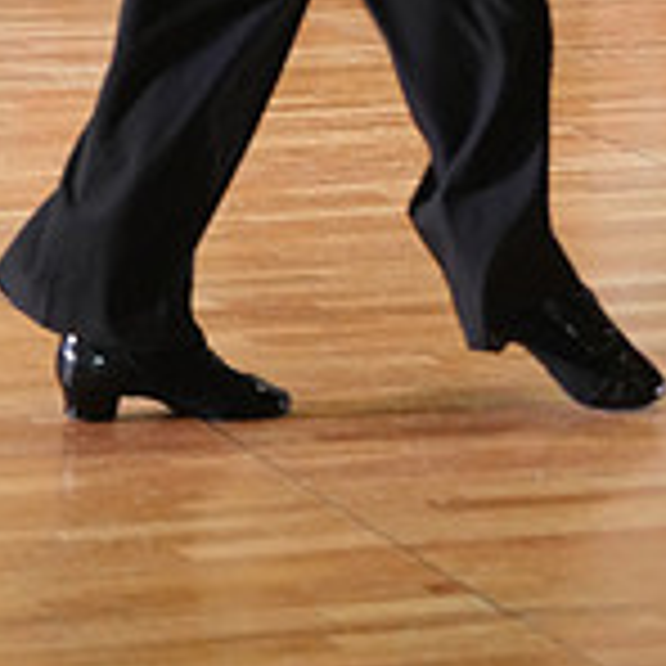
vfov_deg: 5.7
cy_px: -504
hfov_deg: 5.8
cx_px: 682
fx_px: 6595
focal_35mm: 303
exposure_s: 1/200
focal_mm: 91
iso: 2500
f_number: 4
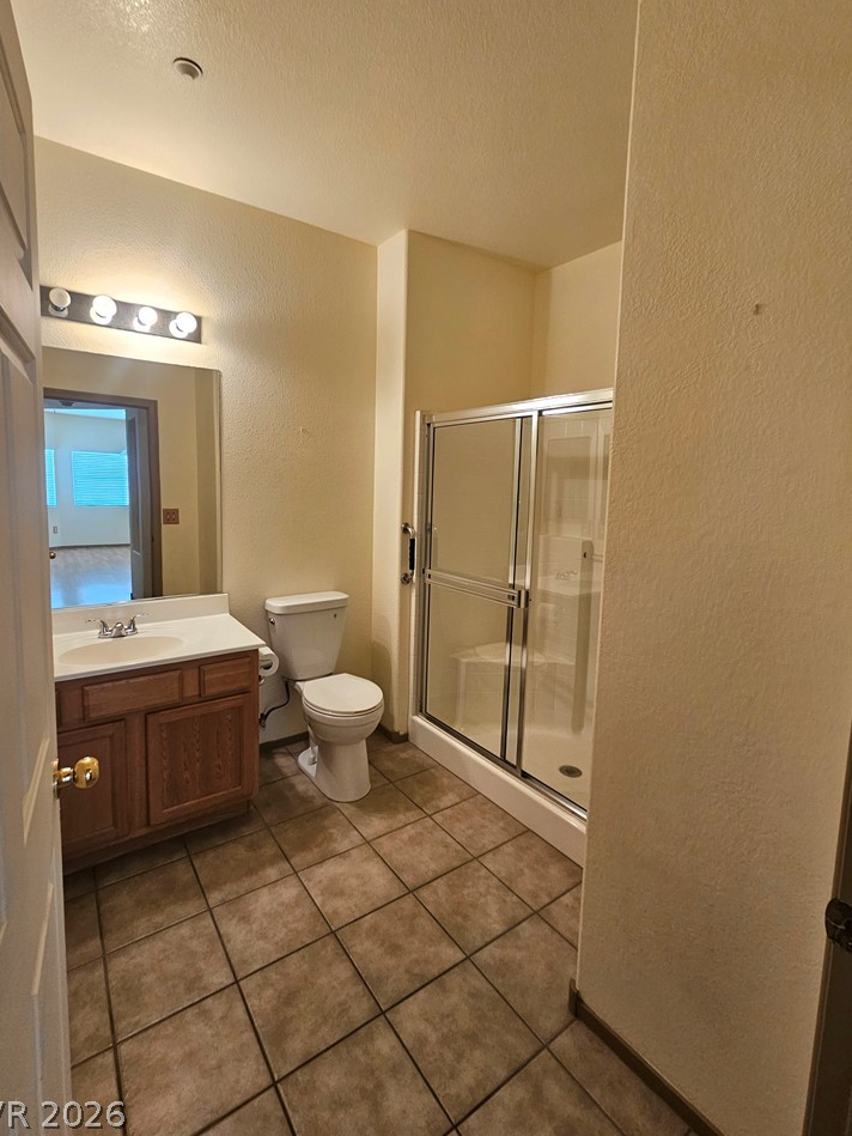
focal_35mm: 14
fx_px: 459
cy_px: 530
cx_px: 412
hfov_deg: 85.7
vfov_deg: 101.9
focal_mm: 2.2
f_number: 2.2
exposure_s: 1/60.2
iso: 160
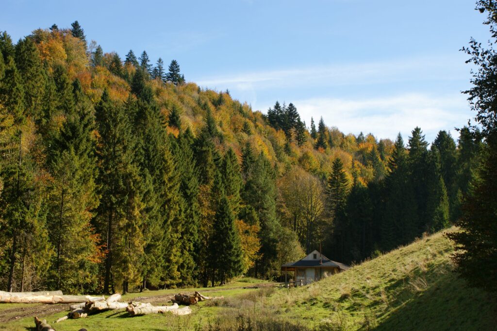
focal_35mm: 68
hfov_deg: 29.9
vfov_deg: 20.1
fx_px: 931
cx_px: 248
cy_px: 166
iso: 100
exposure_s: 1/100
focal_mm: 45
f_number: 9
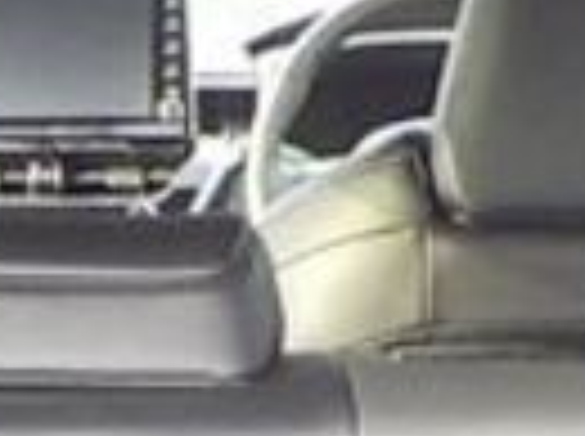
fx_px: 3121
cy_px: 948
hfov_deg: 10.6
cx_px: 4
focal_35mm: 185
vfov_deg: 7.6
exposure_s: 1/25
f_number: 3.3
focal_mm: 4.1
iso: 400
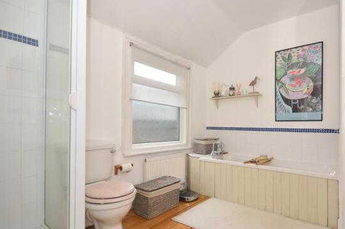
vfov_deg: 67.0
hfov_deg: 89.1
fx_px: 172
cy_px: 124
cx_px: 205
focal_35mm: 18
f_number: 7.1
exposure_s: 1/200
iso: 500
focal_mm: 10
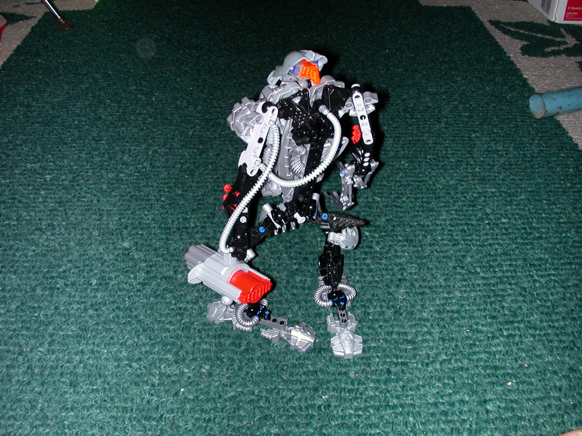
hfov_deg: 50.1
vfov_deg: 38.7
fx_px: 622
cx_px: 291
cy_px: 218
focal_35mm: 37
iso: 100
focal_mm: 5.6
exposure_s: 1/59.9
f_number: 4.5
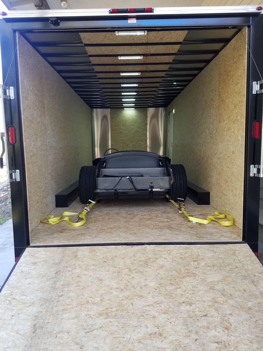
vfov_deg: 67.3
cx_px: 132
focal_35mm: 26
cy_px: 176
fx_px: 263
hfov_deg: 53.1
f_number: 1.7
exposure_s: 1/120
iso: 100
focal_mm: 4.2
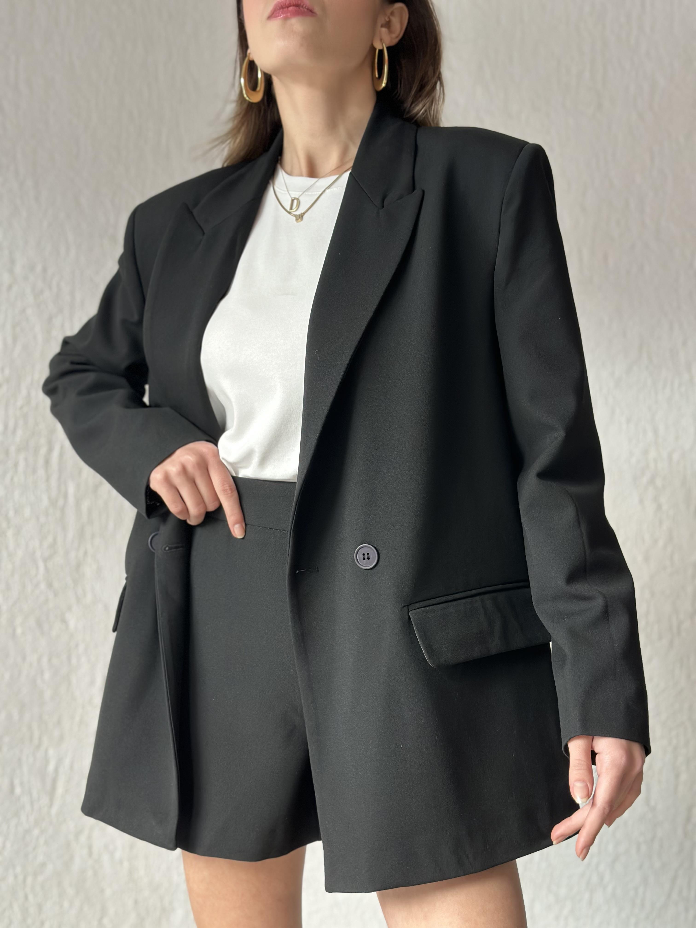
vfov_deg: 39.7
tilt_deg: -1.2
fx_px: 1287
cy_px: 464
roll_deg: -0.3
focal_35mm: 48
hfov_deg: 30.3
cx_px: 348
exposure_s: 1/60
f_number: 1.78
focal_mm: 6.86
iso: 125
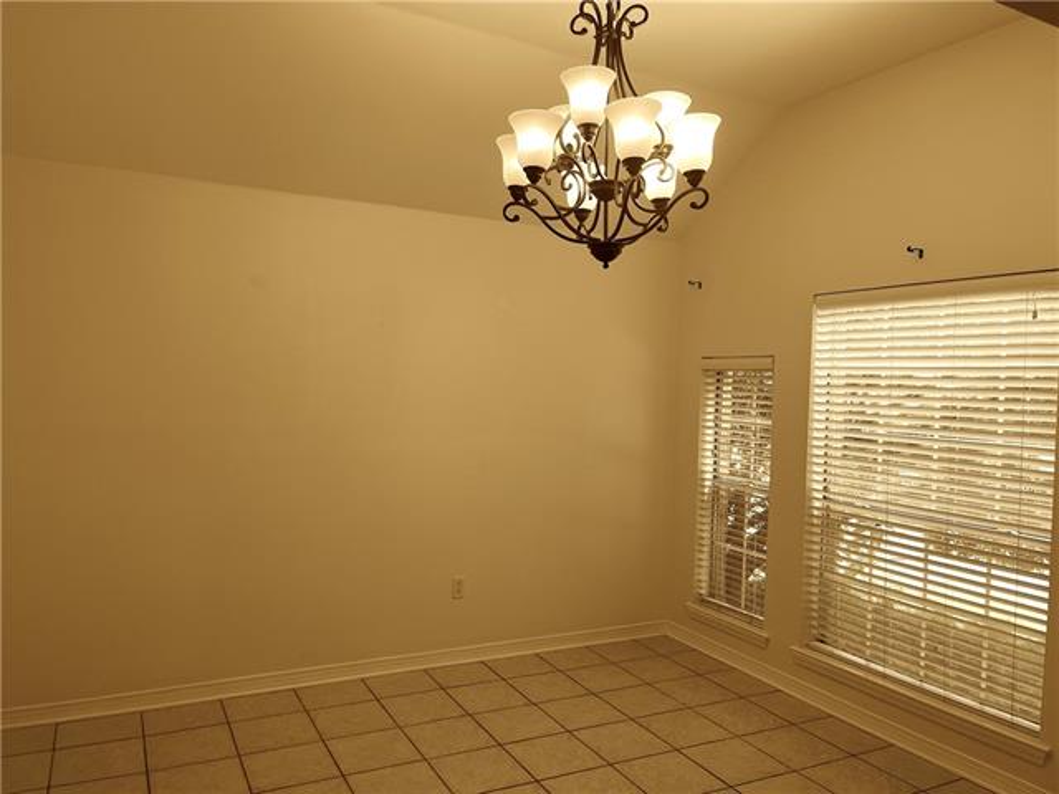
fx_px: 795
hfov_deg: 67.3
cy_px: 397
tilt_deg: -0.5
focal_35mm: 26
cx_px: 530
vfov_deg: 53.1
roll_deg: -1.3
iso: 64
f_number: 1.6
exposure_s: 1/120
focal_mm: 5.1
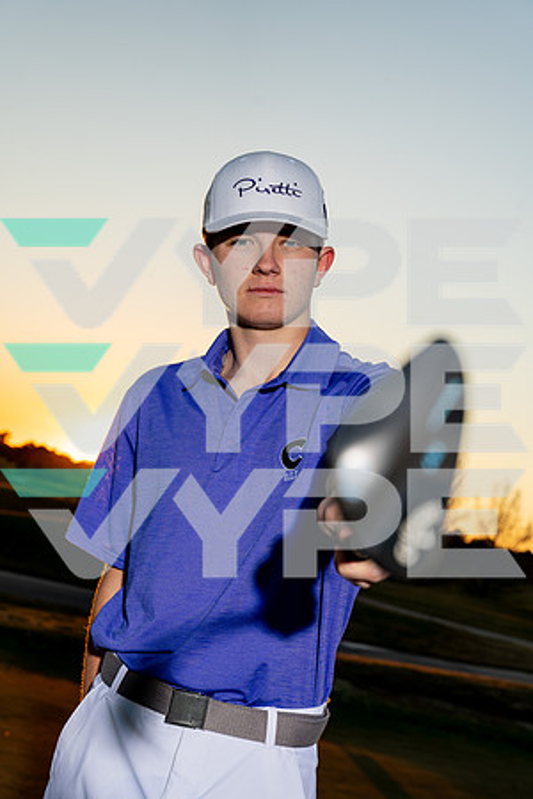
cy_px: 400
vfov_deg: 29.7
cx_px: 266
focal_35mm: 68
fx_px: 1510
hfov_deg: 20.0
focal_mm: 68
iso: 160
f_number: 7.1
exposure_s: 1/250
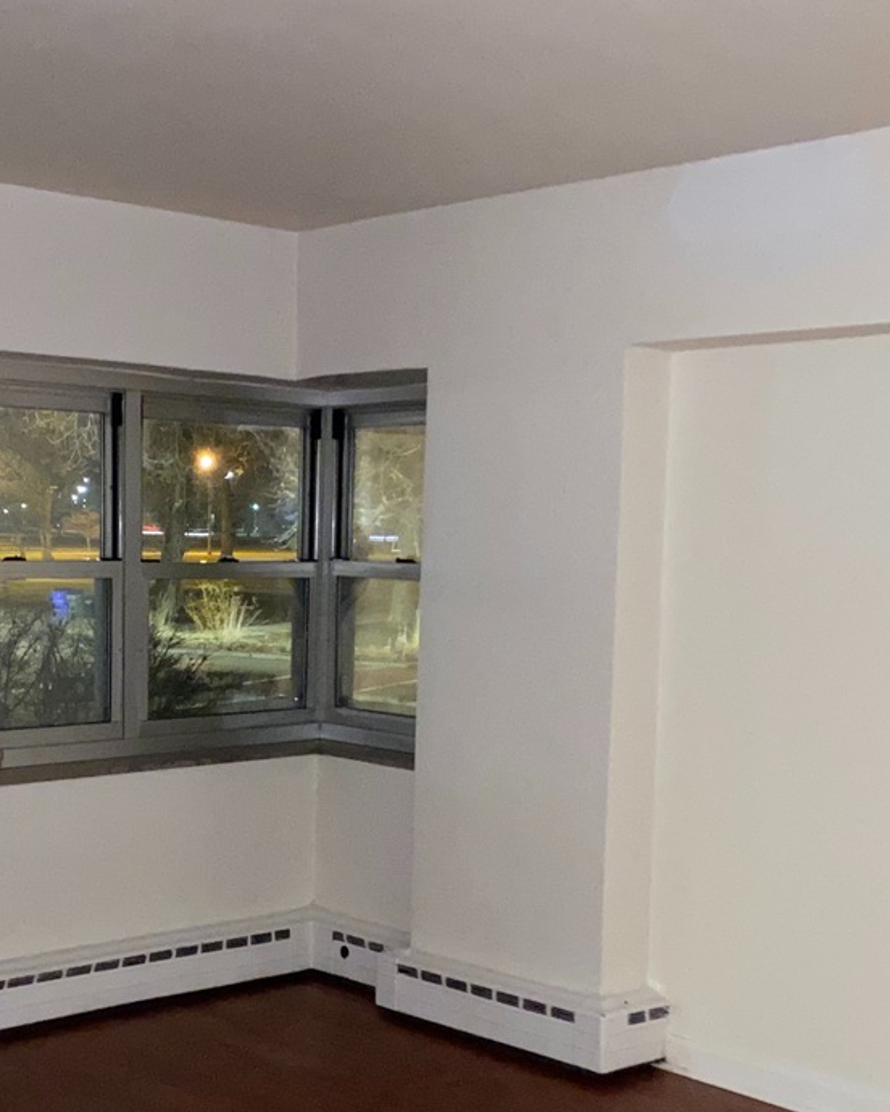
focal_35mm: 53
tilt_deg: -6.8
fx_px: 1745
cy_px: 743
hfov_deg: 28.4
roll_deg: -0.8
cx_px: 289
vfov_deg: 35.0
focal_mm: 4.25
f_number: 1.8
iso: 500
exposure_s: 1/4
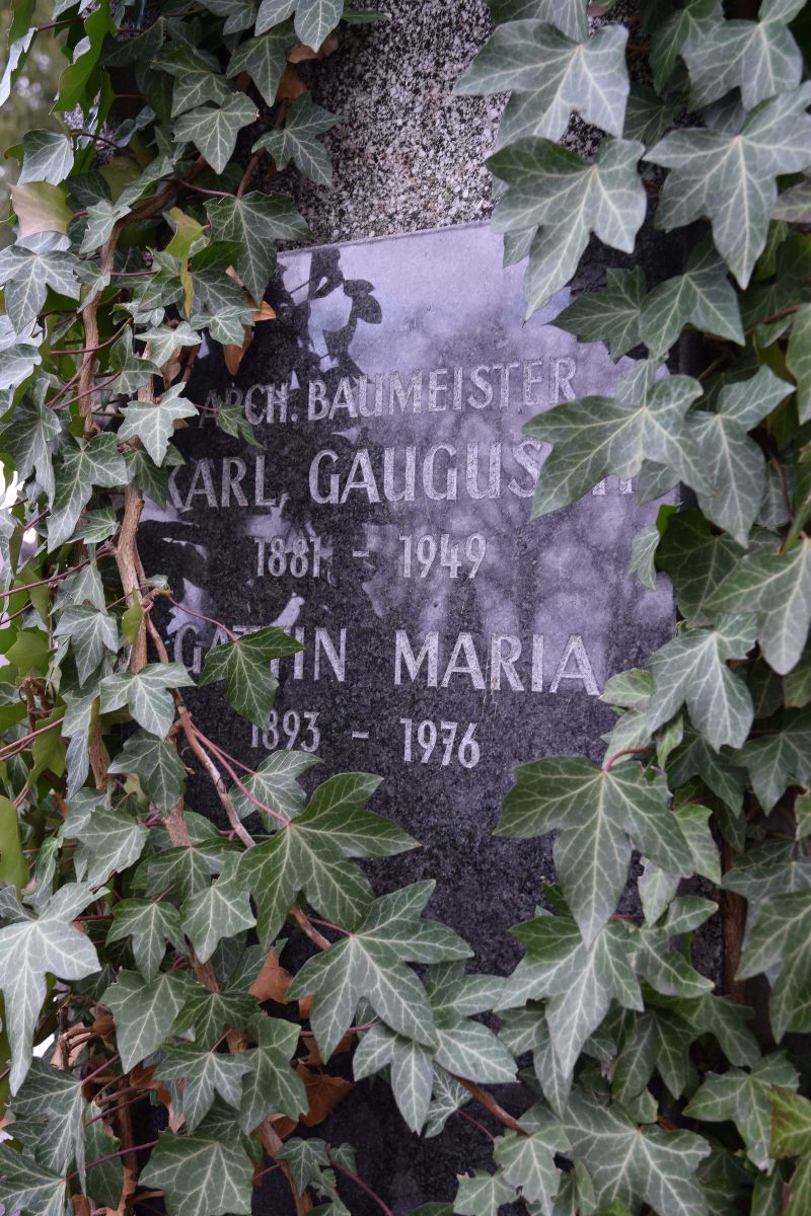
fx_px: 1419
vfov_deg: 46.4
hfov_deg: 31.9
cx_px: 406
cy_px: 608
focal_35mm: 42
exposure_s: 1/125
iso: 400
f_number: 5.6
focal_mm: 28
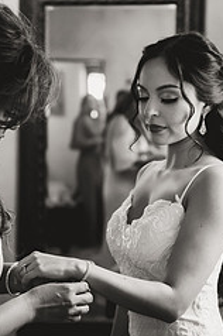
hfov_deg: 16.0
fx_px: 792
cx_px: 81
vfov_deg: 23.9
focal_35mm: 85
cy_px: 210
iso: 2500
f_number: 2.8
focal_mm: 45
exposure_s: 1/400
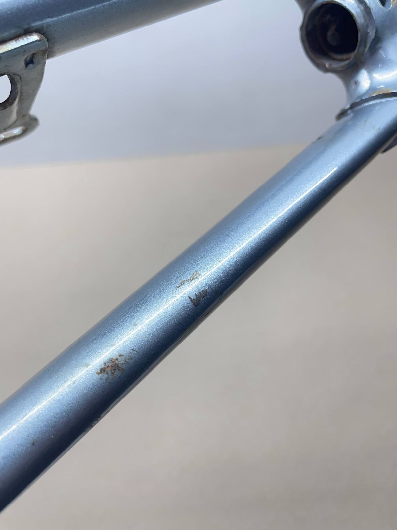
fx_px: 398
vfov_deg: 67.3
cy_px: 265
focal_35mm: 26
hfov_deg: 53.1
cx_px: 198
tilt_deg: -64.5
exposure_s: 1/100
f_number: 1.6
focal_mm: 4.2
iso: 64
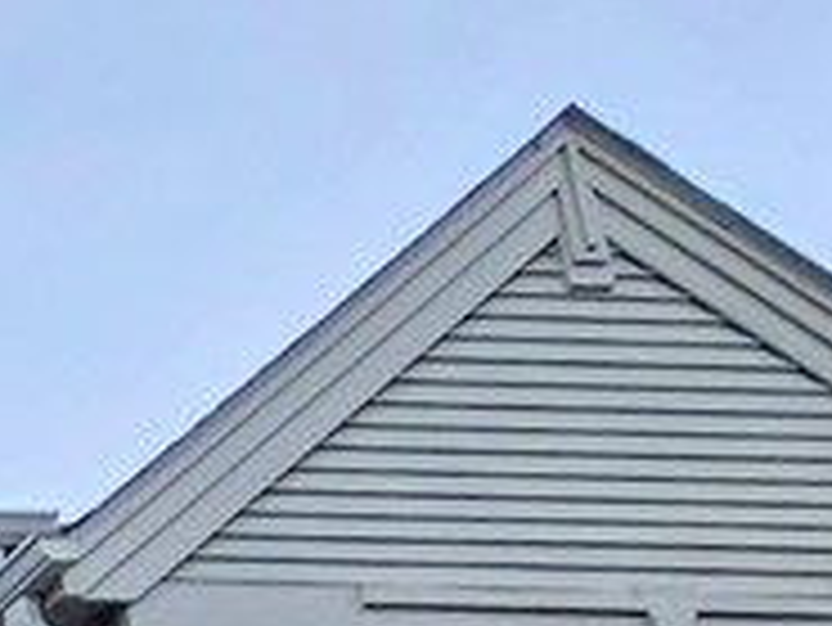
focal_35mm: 101
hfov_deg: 10.7
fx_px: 2429
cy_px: 1698
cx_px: -1808
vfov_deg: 11.1
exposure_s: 1/1093
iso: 50
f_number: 2.2
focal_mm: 2.2
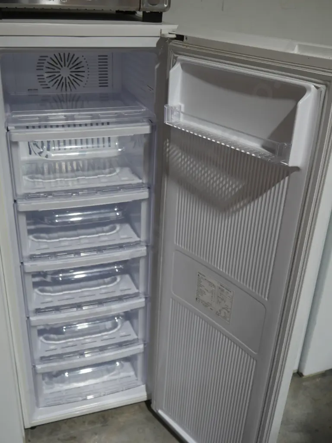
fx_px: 486
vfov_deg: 49.0
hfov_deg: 37.7
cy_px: 222
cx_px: 166
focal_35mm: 38
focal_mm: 19
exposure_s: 1/60
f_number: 4.1
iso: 250
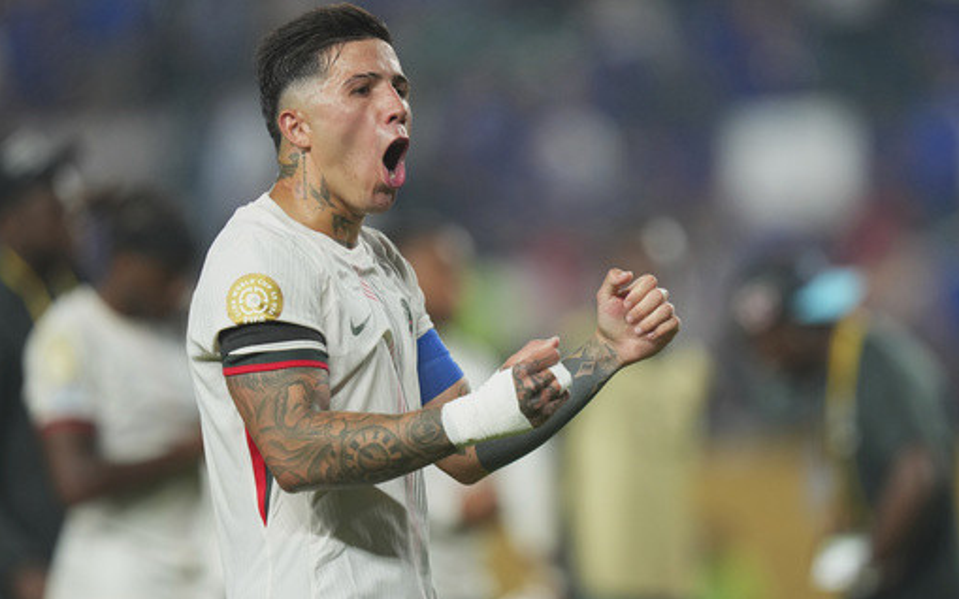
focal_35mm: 410
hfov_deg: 5.1
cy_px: 306
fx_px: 10715
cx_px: 479
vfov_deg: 3.2
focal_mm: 400
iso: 2000
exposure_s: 1/1600
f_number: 2.8
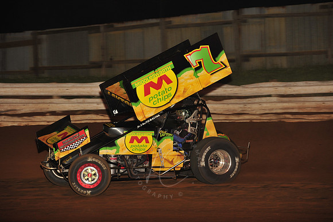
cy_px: 111
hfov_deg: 13.3
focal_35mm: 155
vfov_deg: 8.8
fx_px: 1433
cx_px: 166
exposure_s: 1/320
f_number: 6.3
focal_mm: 155
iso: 800
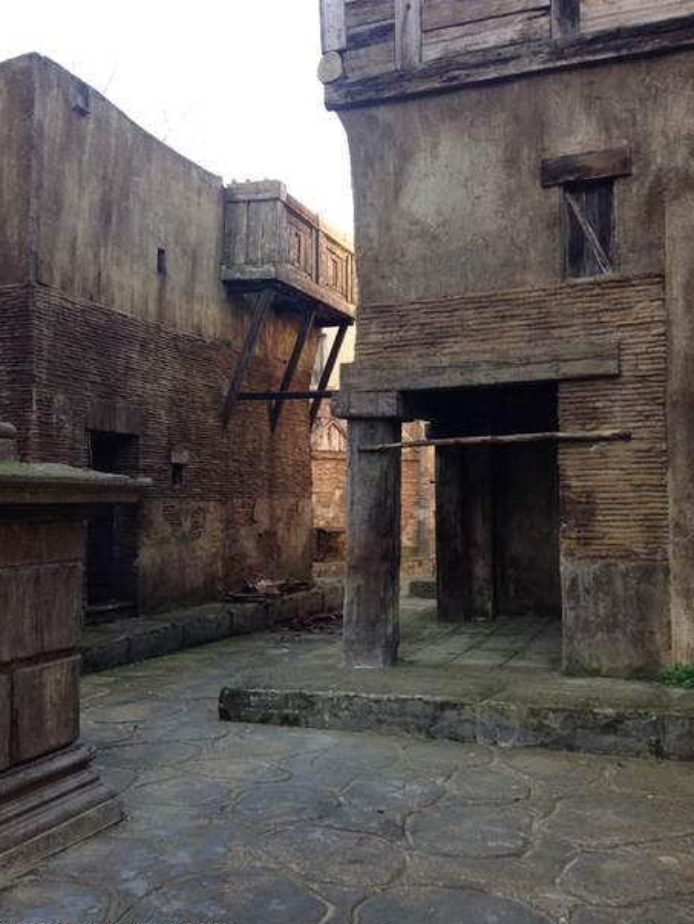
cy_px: 454
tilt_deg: +2.9
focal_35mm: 35
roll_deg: -0.1
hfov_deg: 40.7
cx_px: 340
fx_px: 935
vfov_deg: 52.6
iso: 80
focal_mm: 4.12
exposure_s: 1/120
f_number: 2.4
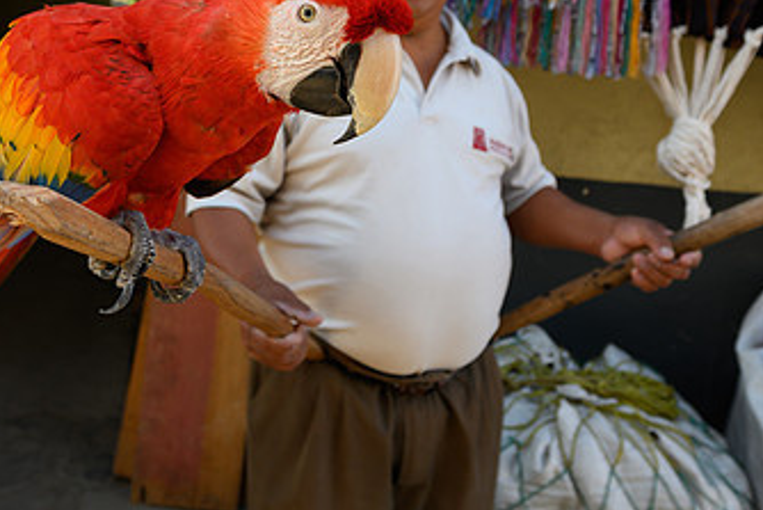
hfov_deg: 47.5
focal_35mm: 40
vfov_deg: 31.5
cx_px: 246
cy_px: 32
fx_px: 848
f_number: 4
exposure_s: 1/160
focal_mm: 16.5
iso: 160
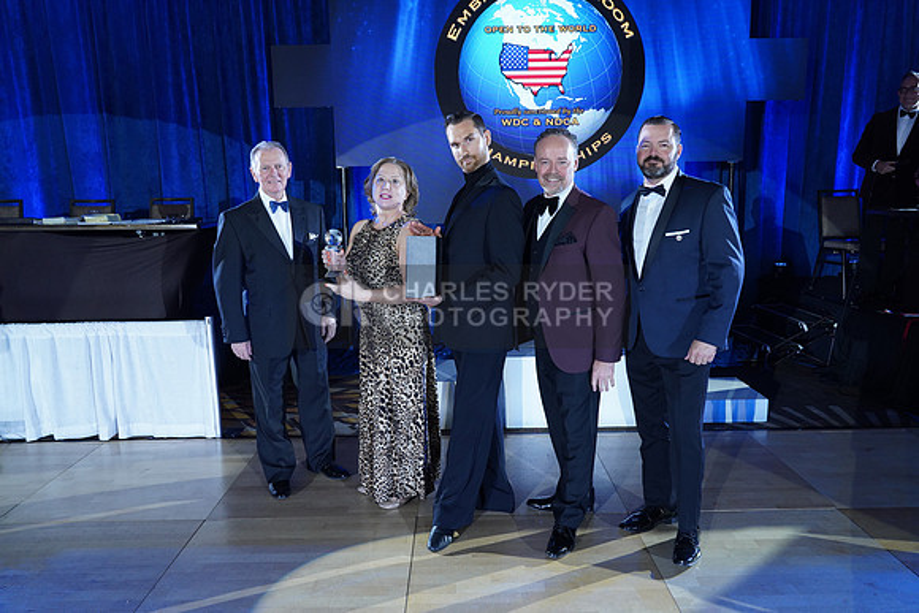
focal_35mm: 25
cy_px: 306
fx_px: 638
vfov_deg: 51.3
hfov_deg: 71.5
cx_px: 460
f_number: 5.6
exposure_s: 1/200
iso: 1600
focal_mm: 25
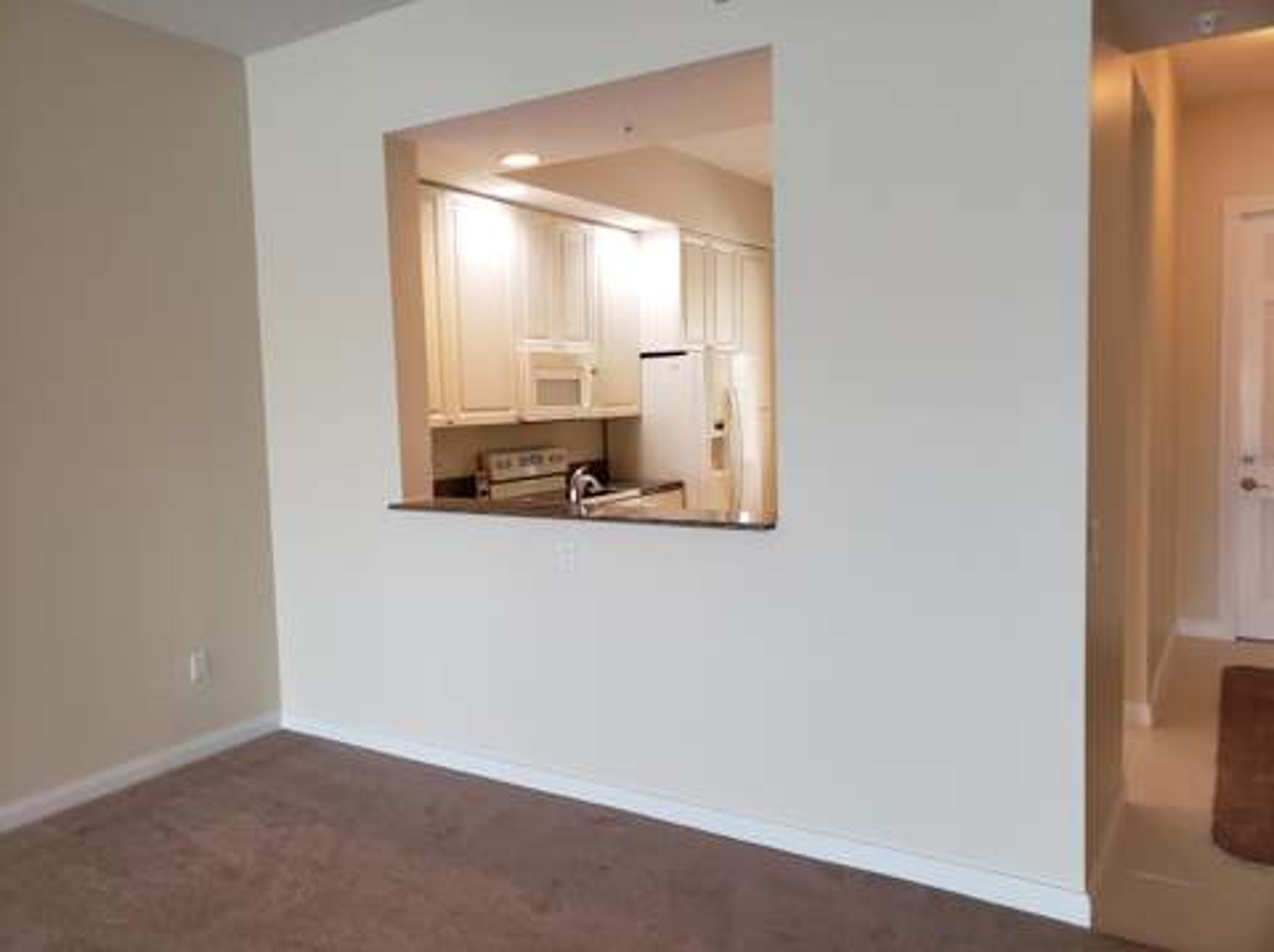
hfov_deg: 67.4
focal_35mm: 26
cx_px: 637
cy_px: 476
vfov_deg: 53.0
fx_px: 956
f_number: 2.4
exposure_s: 1/60
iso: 200
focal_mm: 4.3
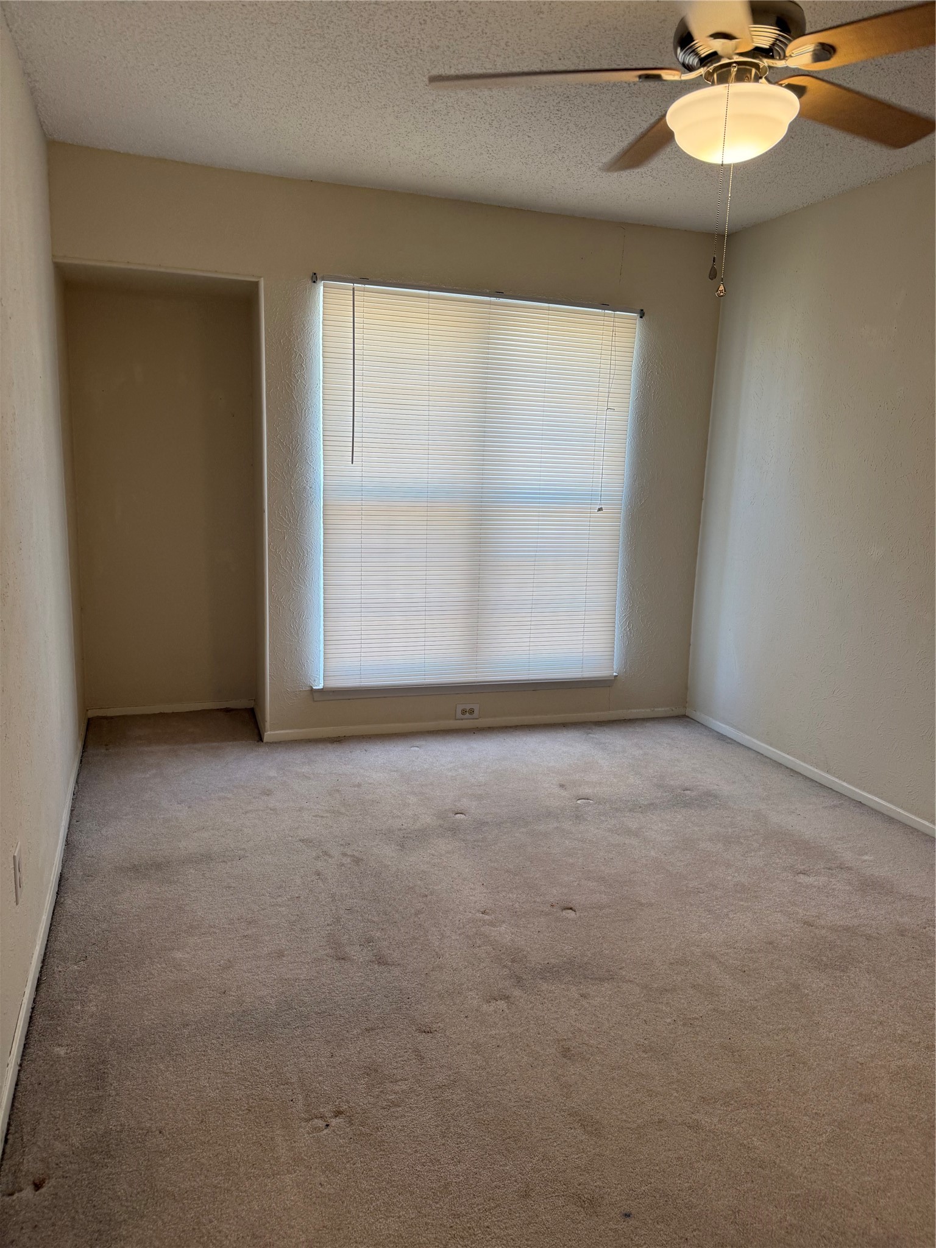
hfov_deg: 56.8
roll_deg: -2.6
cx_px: 468
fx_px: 865
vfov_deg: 71.6
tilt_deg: -10.2
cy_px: 624
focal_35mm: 24
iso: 125
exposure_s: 1/120
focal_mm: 6.76
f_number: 1.78
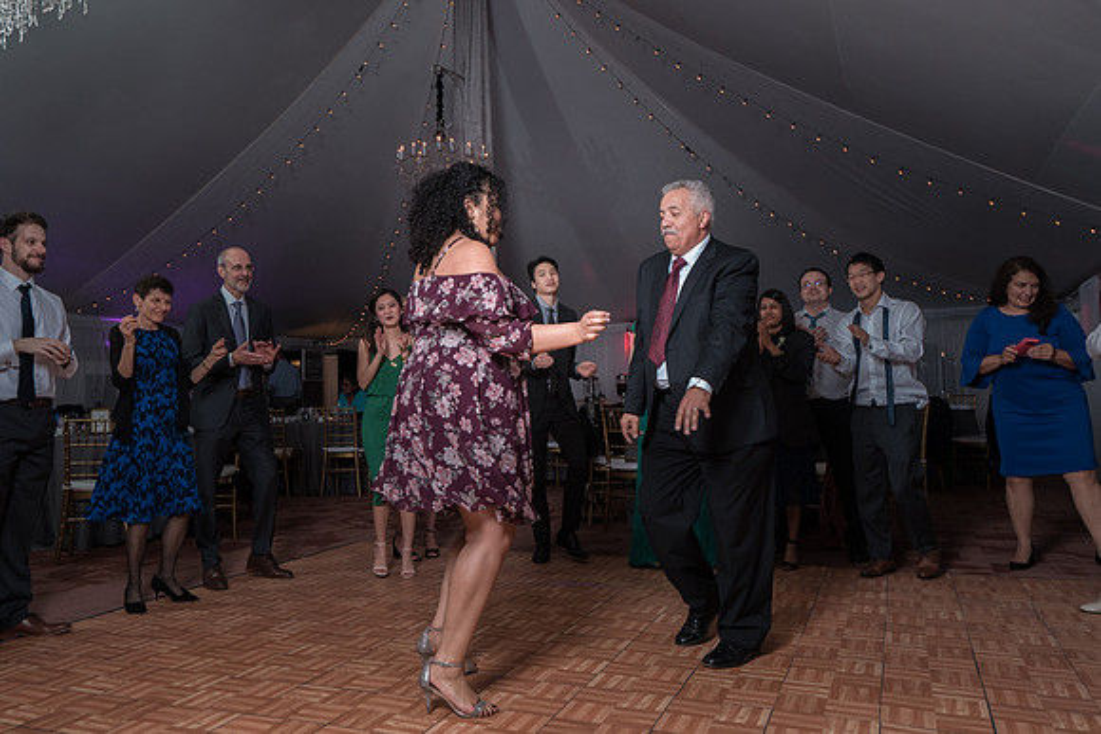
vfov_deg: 44.7
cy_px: 342
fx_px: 893
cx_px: 512
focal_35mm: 29
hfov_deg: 63.2
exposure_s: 1/100
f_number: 5.6
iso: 2000
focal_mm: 26
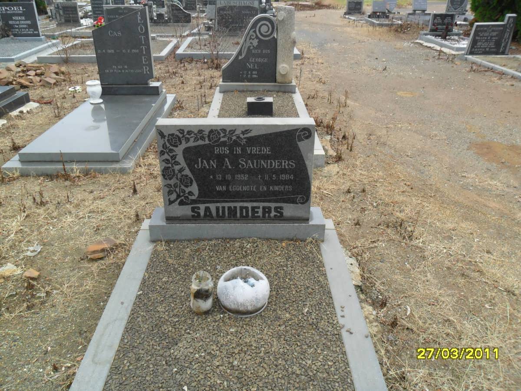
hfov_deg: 65.3
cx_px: 260
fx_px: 406
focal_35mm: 27
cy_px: 196
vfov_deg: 51.4
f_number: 3.5
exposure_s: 1/250
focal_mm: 4.9
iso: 100
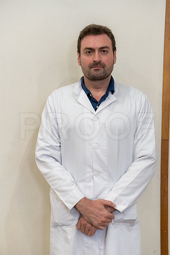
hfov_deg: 13.8
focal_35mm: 99
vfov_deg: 20.6
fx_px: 701
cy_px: 128
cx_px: 85
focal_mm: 99
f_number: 4
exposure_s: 1/80
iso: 5000
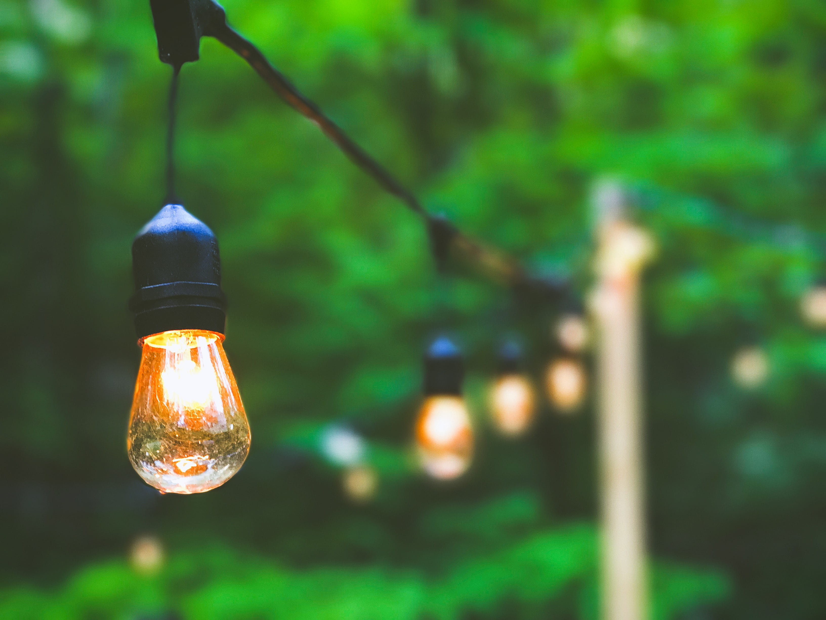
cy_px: 310
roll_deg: -0.3
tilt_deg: +11.5
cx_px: 413
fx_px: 1360
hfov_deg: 33.8
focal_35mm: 57
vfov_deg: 25.7
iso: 250
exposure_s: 1/60
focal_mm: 6.6
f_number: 2.8
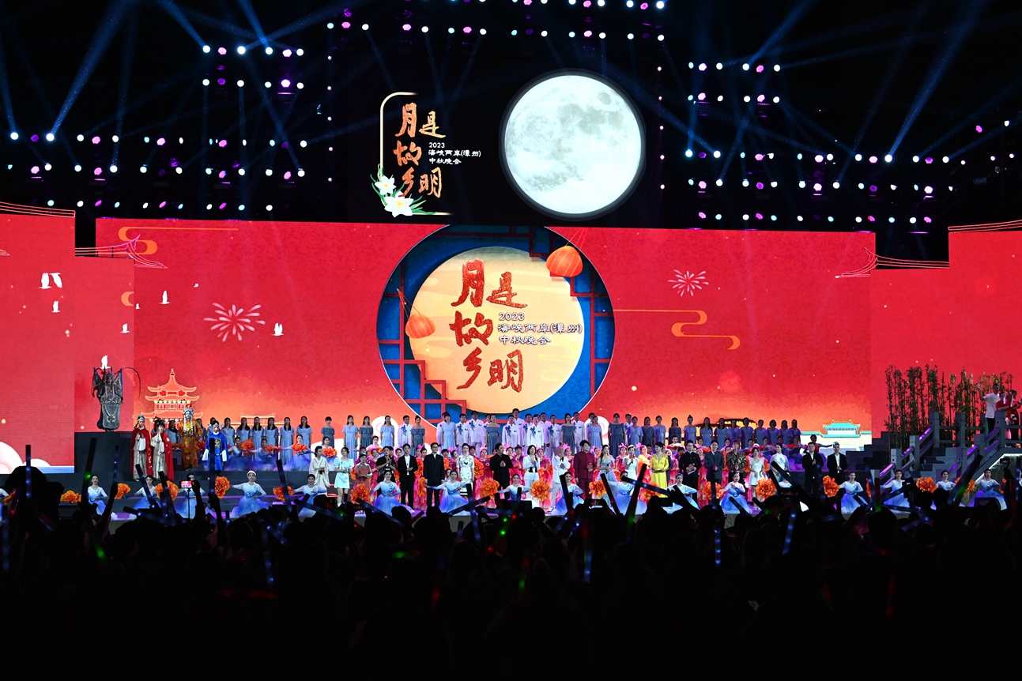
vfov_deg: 19.5
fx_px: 1987
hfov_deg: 28.8
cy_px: 340
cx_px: 511
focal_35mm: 70
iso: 1000
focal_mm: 70
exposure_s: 1/320
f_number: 4.5
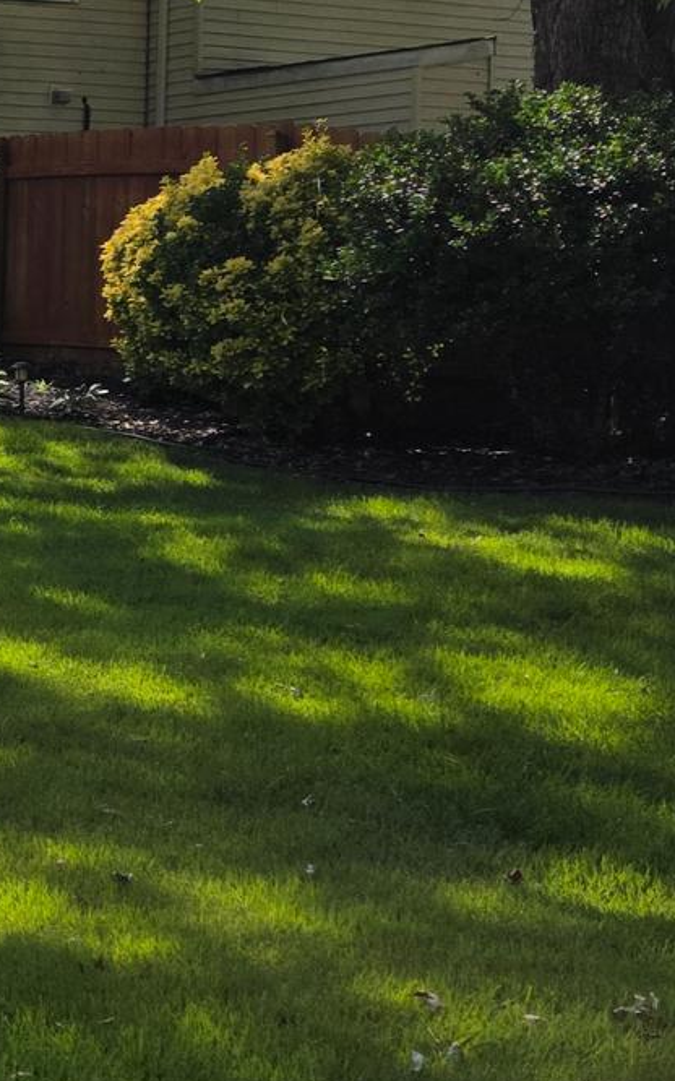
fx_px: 2208
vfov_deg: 27.4
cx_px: -957
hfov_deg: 13.0
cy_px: 429
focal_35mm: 75
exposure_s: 1/6150
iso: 80
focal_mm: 6.3
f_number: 1.7
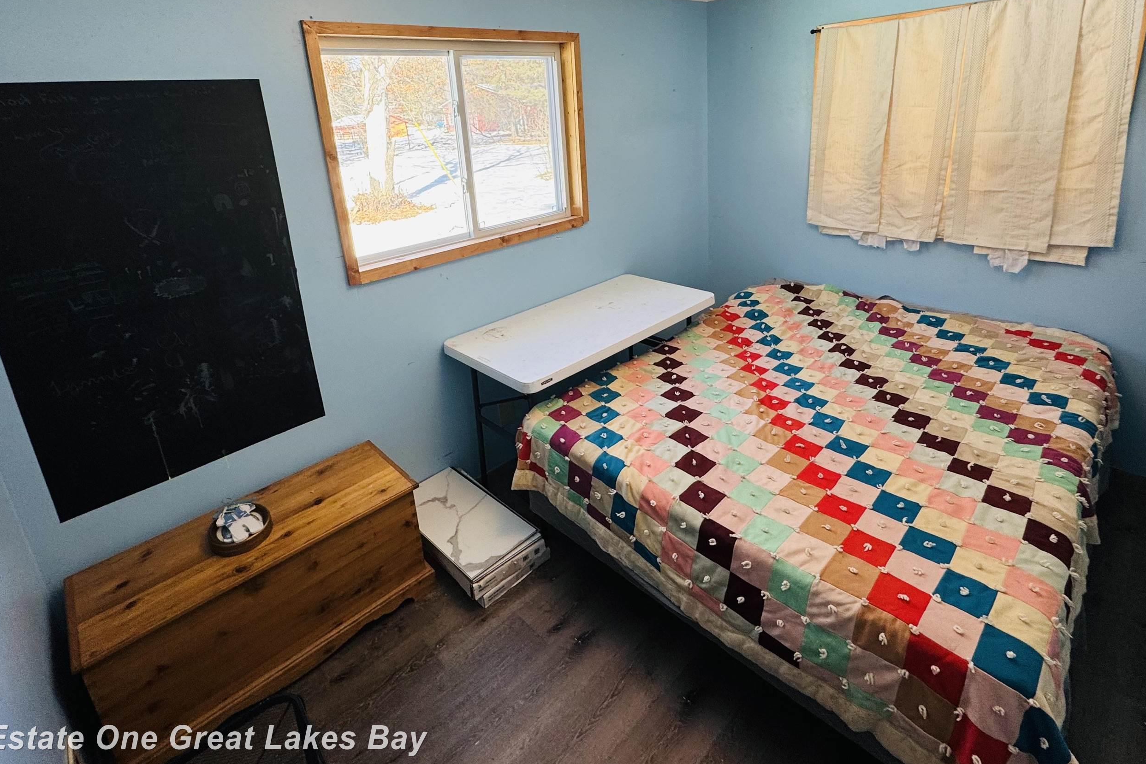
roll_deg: +3.8
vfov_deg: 65.8
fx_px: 573
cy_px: 262
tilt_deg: -14.4
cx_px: 574
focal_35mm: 18
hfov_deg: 90.0
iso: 64
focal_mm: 2.22
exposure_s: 1/120
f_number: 2.2
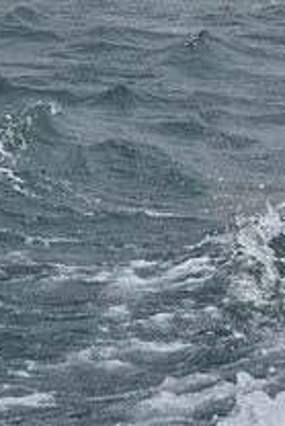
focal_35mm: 195
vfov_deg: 10.3
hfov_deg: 7.1
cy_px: -111
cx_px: 106
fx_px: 2312
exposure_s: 1/800
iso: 250
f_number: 11
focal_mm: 70
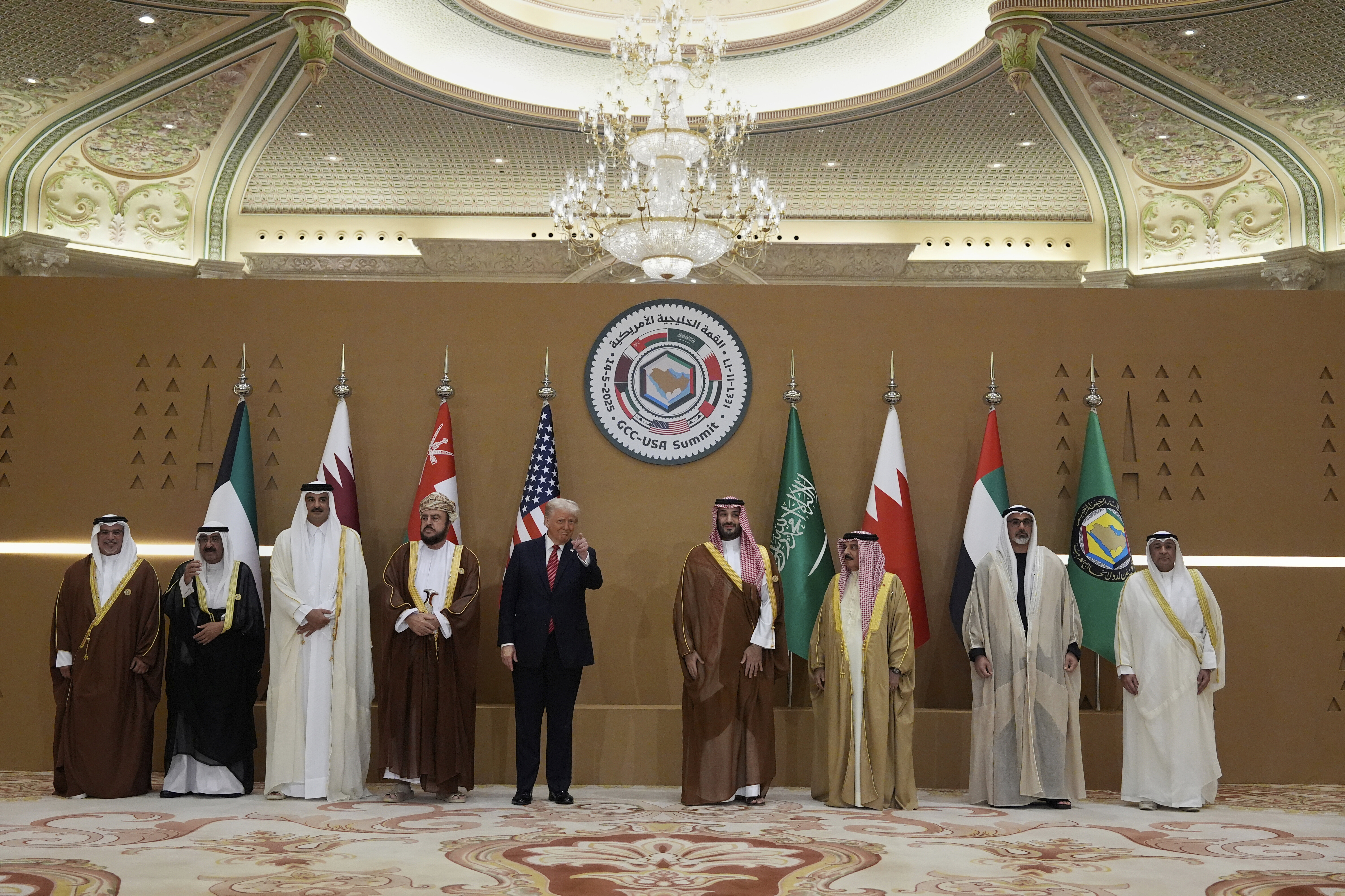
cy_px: 448
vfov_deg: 32.6
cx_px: 672
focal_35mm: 41
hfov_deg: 47.4
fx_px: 1532
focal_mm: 41
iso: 4000
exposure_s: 1/500
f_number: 4
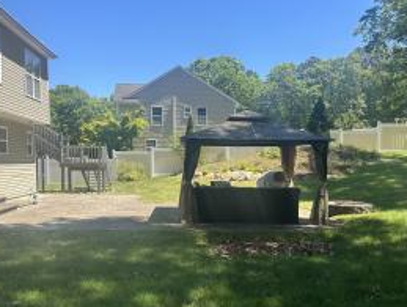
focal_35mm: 37
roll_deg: +0.0
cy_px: 195
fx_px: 436
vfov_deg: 38.5
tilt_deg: -3.7
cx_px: 193
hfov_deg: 50.1
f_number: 1.78
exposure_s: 1/1692
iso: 80
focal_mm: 6.86
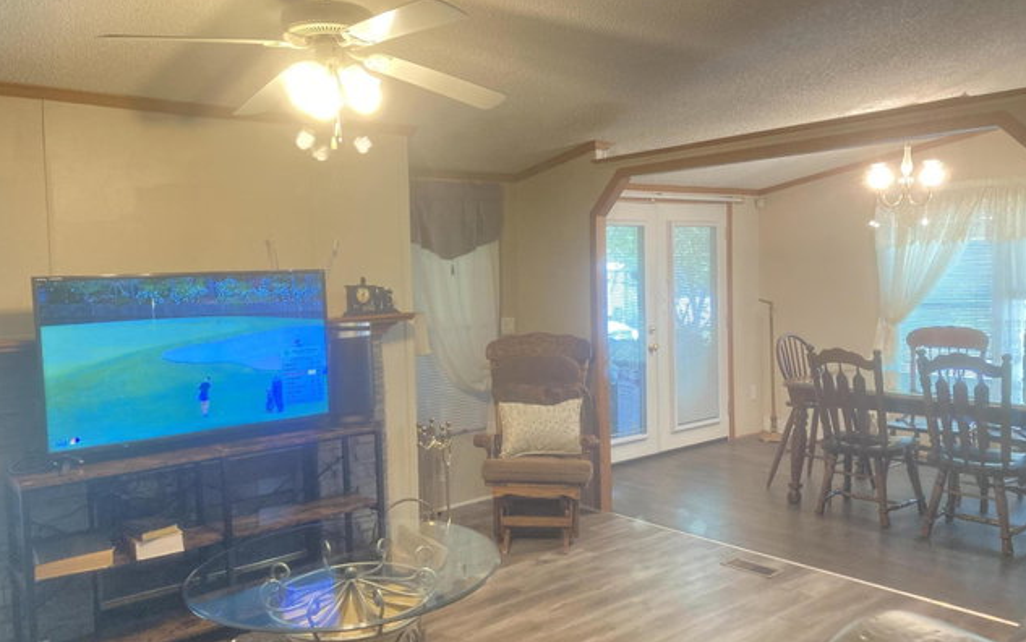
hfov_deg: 62.9
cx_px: 512
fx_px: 839
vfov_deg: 41.9
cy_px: 318
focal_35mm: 30
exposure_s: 1/40
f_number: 1.8
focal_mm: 3.99
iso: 250
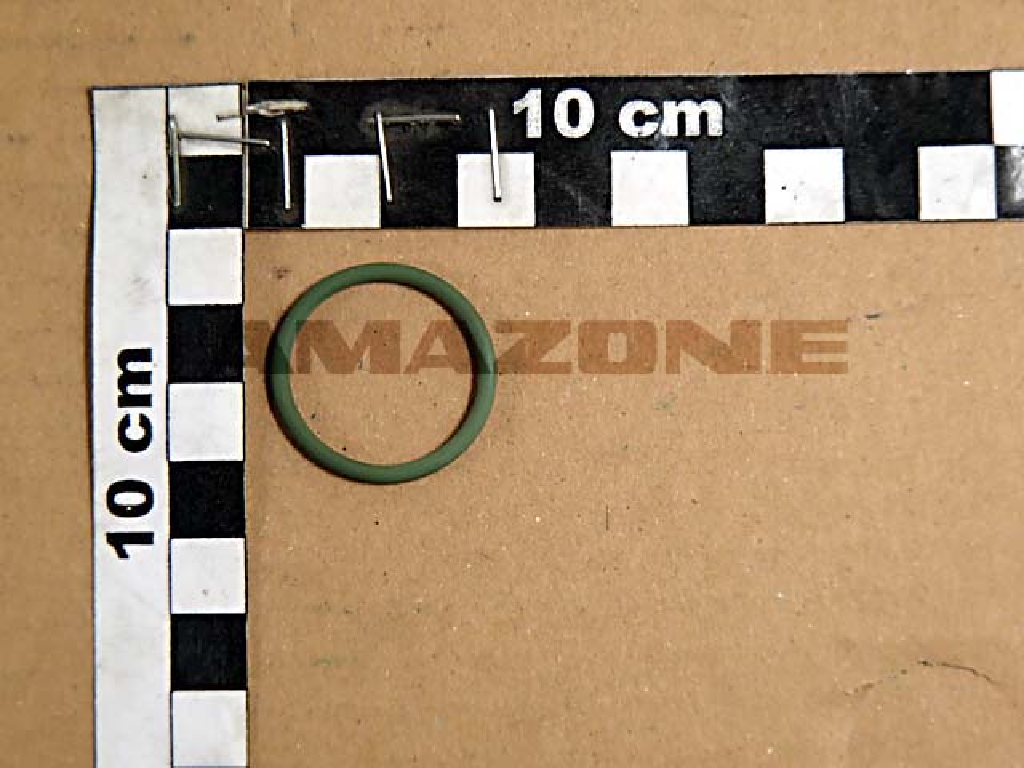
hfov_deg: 20.4
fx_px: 2840
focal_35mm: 96
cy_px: 384
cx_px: 512
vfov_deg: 15.4
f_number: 4.8
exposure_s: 1/100
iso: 250
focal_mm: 17.22
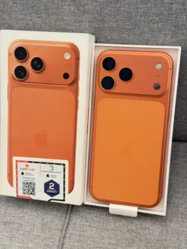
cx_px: 94
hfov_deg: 30.3
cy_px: 124
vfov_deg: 39.7
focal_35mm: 48
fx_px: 346
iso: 250
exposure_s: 1/60
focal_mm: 6.76
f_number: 1.78
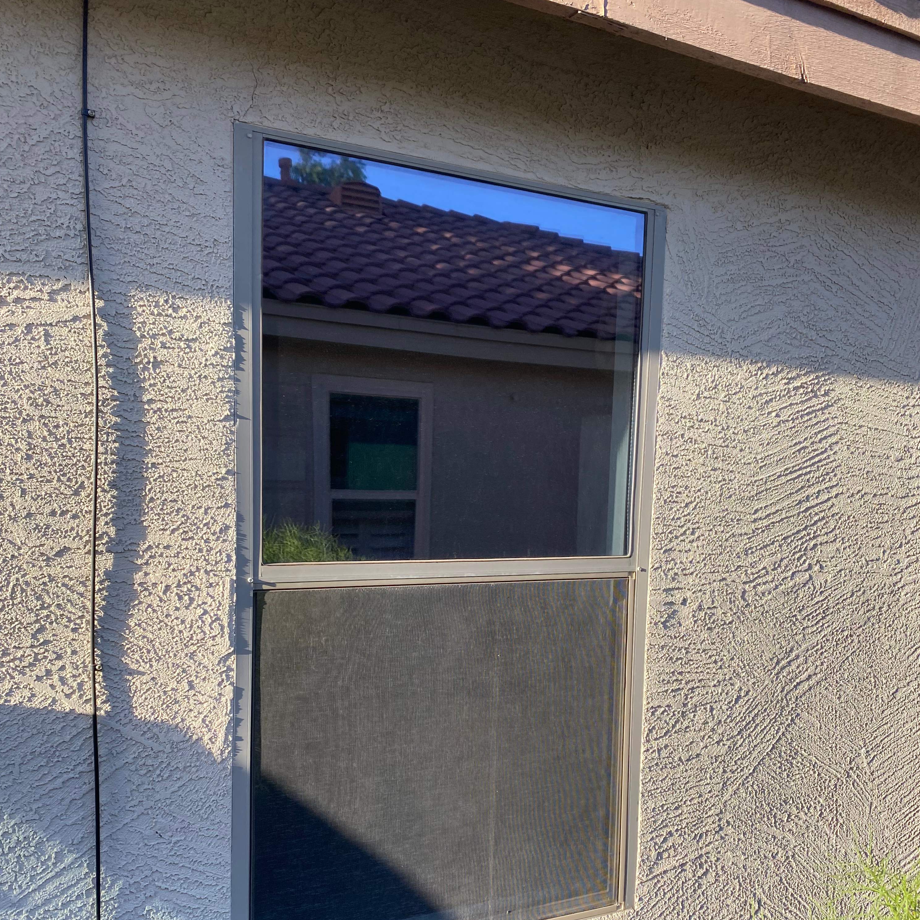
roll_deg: +1.1
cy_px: 569
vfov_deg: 52.0
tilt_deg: -4.7
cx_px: 461
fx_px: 932
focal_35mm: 31
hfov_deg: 52.5
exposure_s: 1/637
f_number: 1.8
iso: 32
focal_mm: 4.25
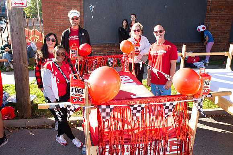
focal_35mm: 30
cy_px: 79
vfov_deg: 43.1
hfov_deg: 61.0
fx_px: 197
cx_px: 98
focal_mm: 24
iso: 500
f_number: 7.1
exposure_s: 1/200
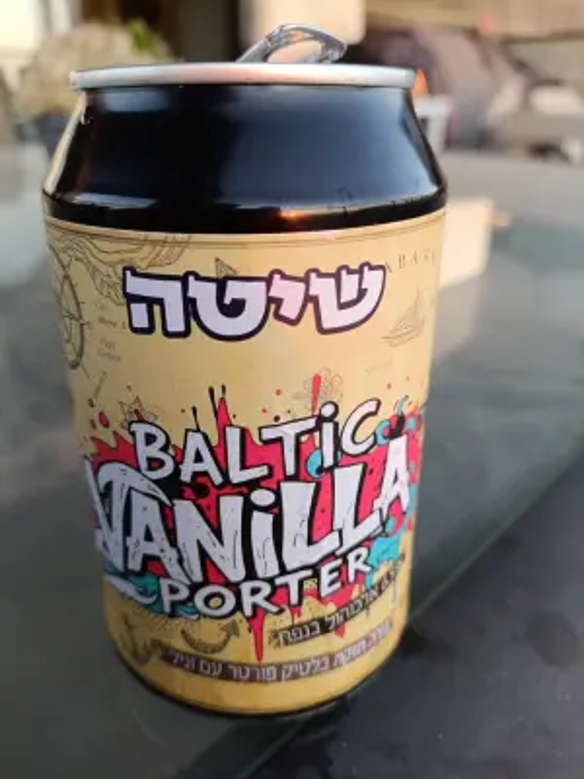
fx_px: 562
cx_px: 292
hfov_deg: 54.9
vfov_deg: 69.4
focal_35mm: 25
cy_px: 390
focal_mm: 4.71
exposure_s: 1/33.3
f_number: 1.7
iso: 200
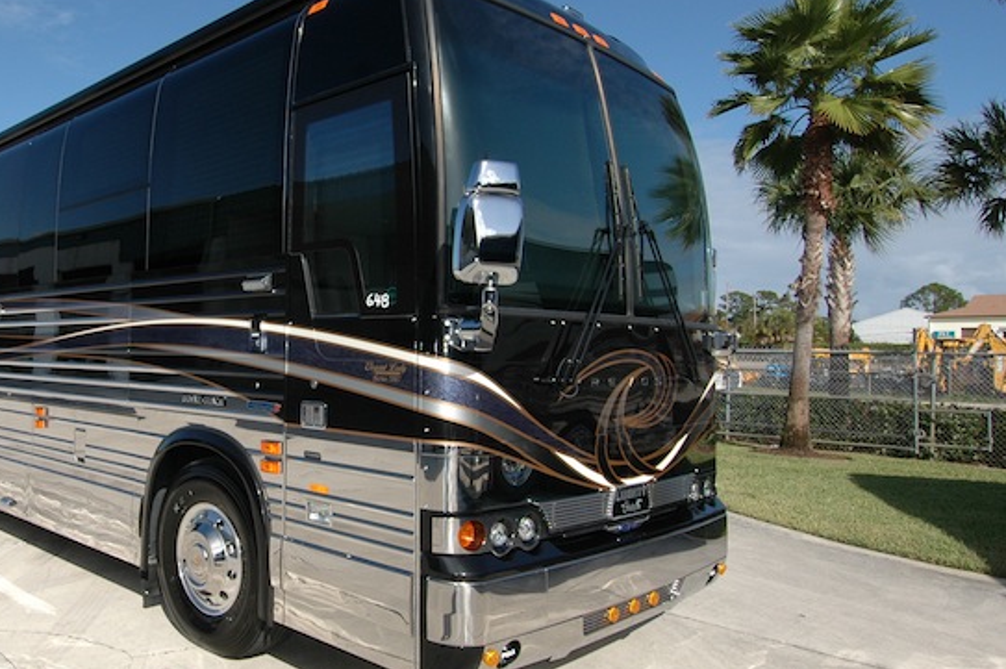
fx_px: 802
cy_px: 328
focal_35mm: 29
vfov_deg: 45.3
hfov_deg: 61.5
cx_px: 283
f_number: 9
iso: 200
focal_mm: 13
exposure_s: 1/500
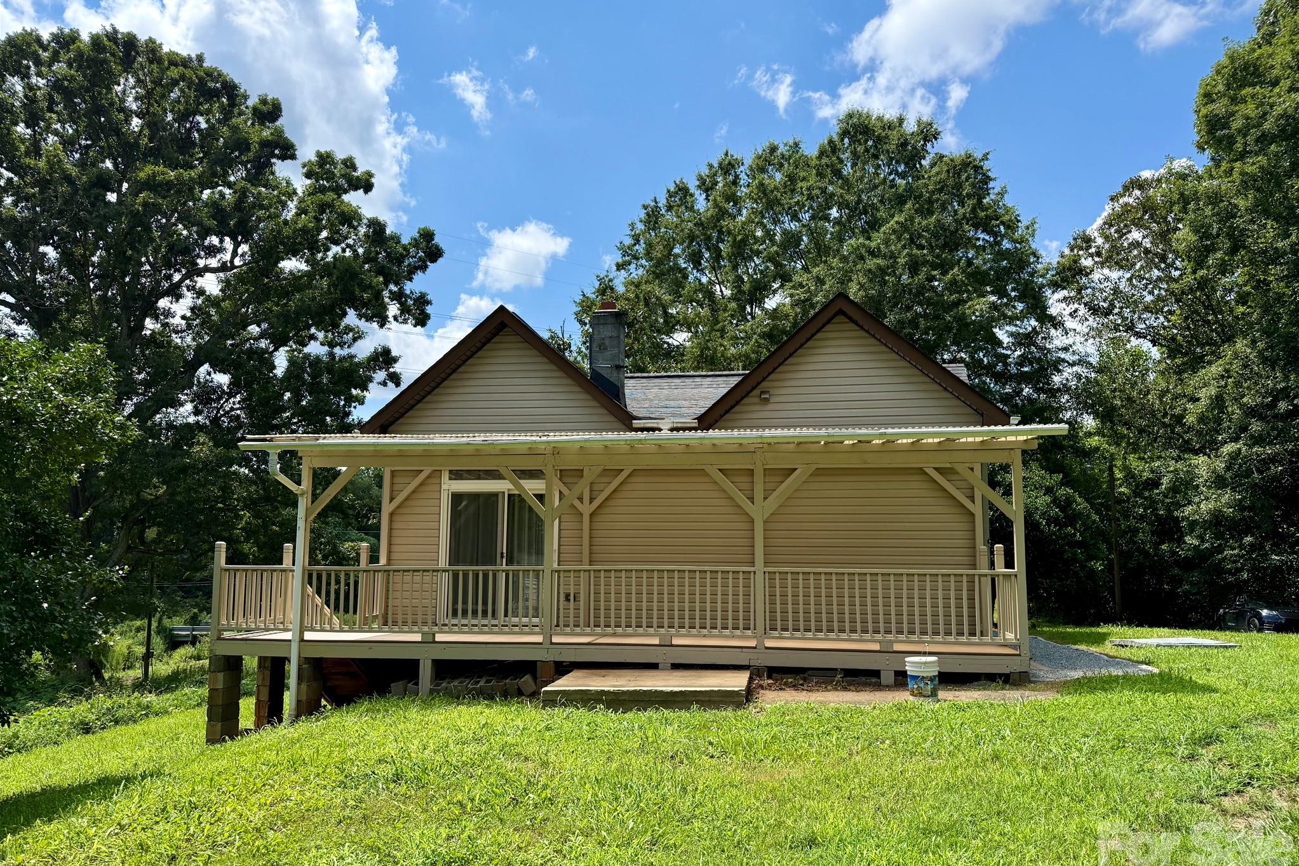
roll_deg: -0.1
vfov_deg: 51.2
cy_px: 459
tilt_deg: +6.5
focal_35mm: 25
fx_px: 902
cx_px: 650
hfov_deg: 71.5
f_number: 1.78
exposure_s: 1/4975
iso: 100
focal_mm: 6.76
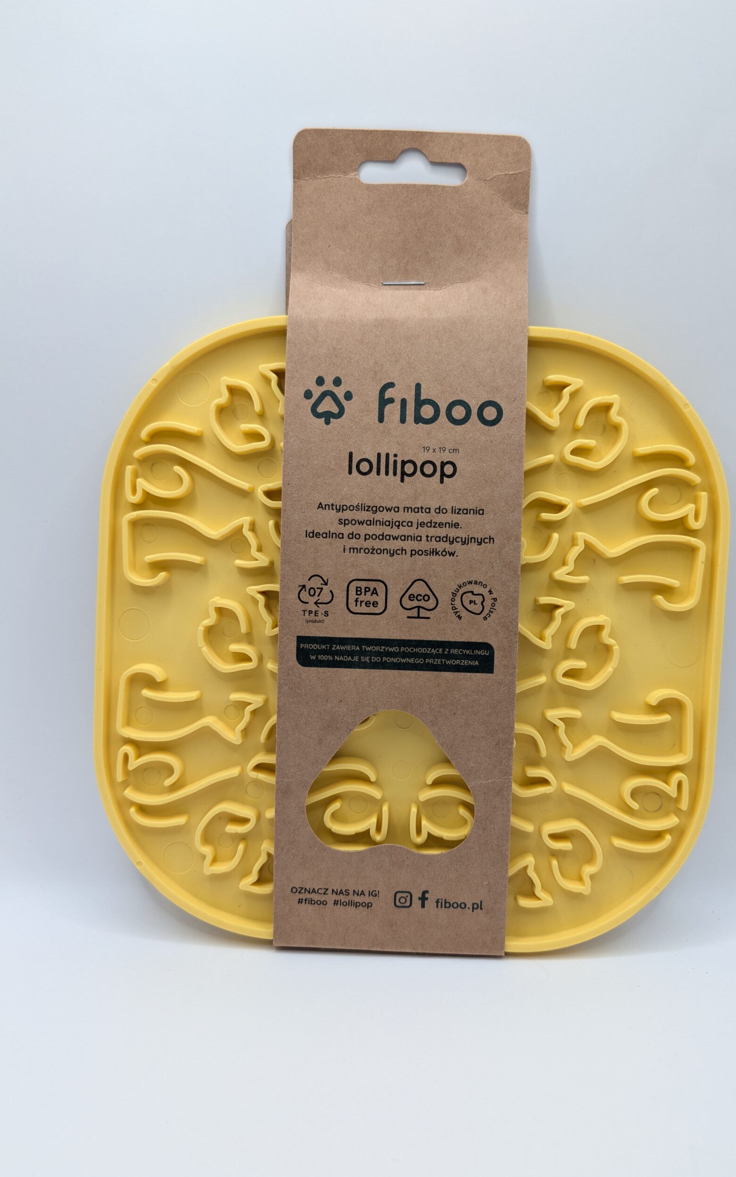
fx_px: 834
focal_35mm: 26
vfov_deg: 70.4
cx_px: 409
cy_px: 588
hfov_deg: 47.5
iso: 29
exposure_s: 1/109
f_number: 1.68
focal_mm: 6.9
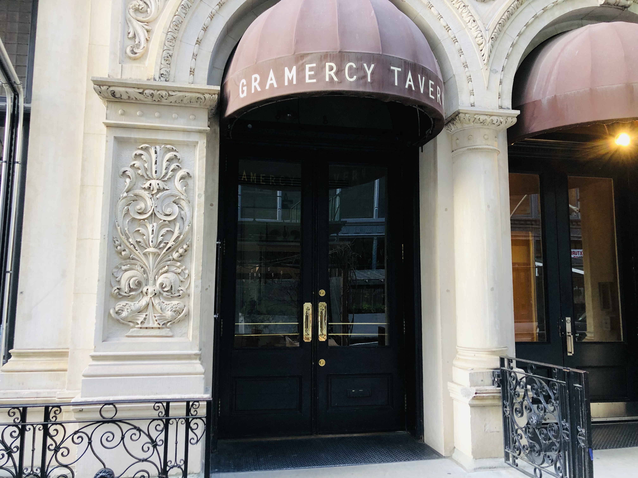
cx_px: 319
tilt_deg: +6.4
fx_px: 516
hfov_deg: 63.4
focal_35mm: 28
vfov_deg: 49.7
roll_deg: +0.0
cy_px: 239
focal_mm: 3.99
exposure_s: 1/24
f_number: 1.8
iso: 40
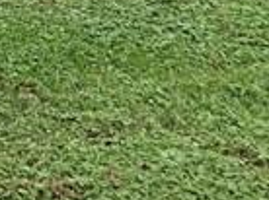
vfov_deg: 6.6
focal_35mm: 208
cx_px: -478
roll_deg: -1.1
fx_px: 1614
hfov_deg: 8.3
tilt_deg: -2.7
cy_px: -367
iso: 20
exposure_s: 1/481
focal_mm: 3.99
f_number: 1.8
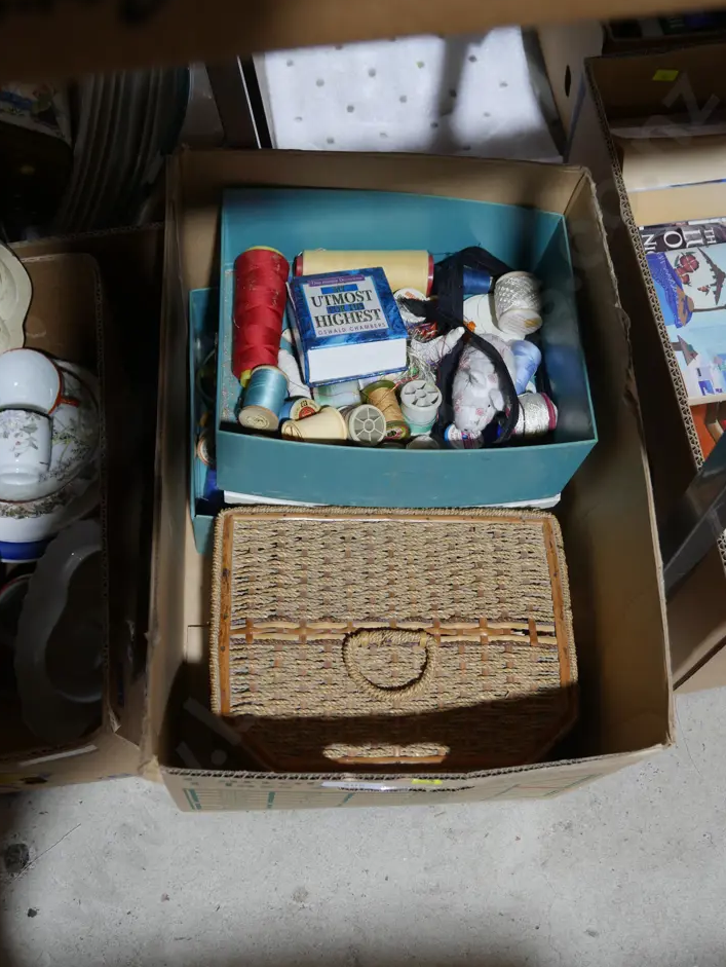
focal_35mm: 37
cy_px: 507
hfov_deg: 38.7
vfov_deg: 50.1
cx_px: 386
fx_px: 1033
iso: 400
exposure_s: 1/60
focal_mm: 17
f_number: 4
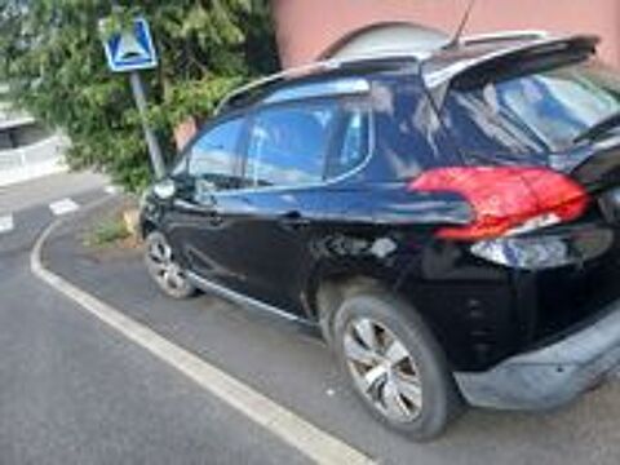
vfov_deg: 53.1
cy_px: 232
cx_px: 310
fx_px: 466
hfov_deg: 67.3
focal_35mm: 26
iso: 20
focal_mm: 3.98
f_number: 1.8
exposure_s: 1/100
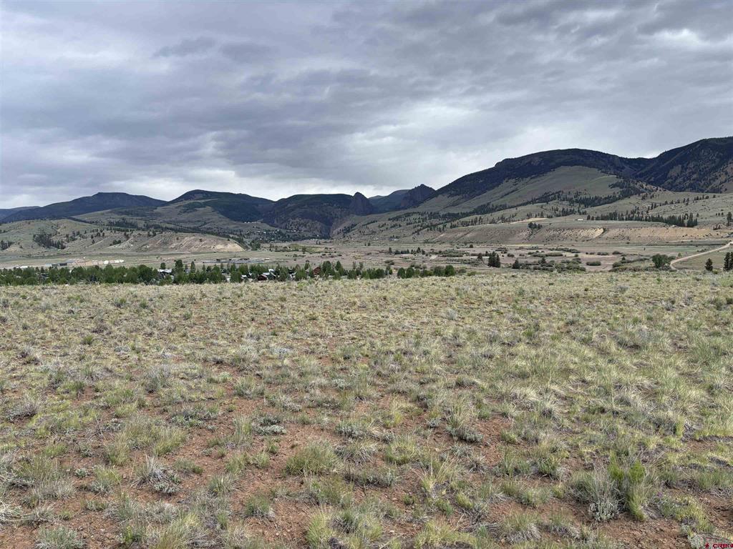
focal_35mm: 26
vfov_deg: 53.1
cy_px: 274
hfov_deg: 67.3
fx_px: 551
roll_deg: +1.6
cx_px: 366
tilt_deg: -3.5
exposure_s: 1/1522
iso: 50
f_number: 1.6
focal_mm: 5.96
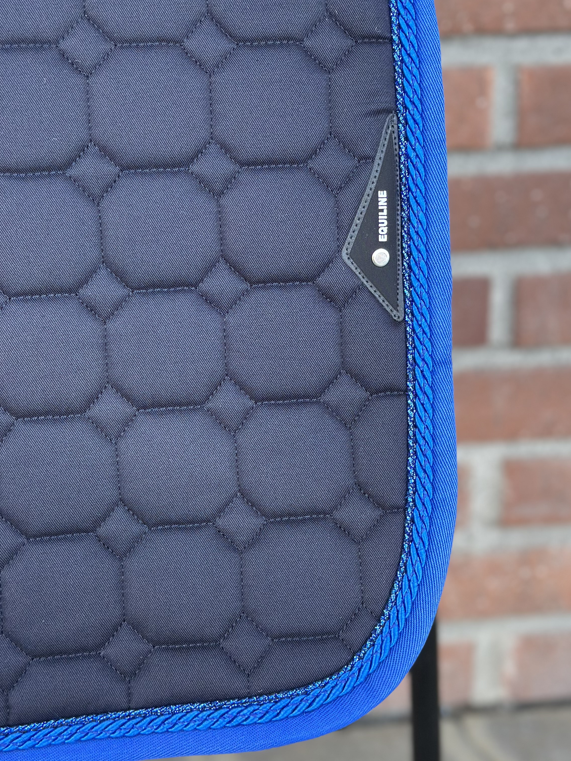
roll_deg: +0.3
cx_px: 312
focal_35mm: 64
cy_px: 343
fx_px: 1408
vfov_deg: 30.2
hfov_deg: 22.9
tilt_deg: -16.3
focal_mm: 6.86
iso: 80
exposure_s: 1/210
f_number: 1.78
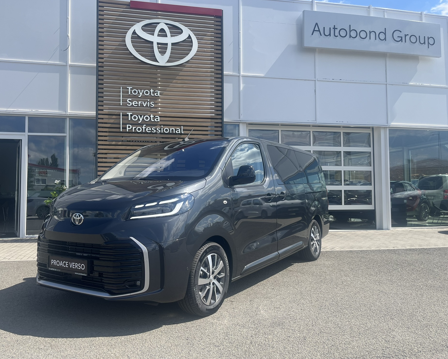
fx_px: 371
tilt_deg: +2.2
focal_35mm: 28
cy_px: 175
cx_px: 202
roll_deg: +1.1
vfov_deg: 51.5
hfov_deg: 62.1
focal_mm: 5.1
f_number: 1.6
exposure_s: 1/1647
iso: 50
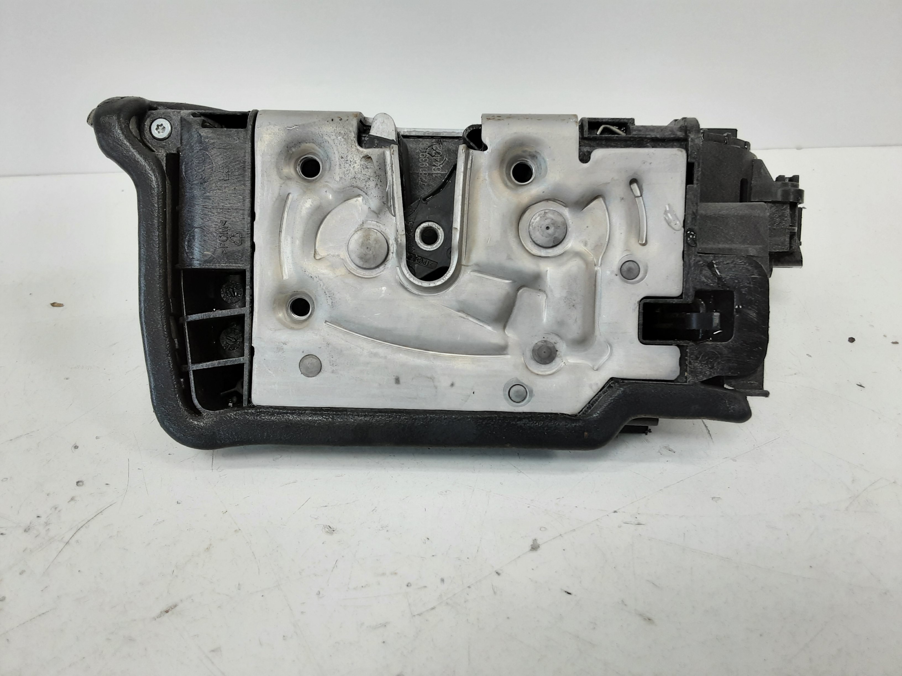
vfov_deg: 51.4
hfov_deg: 65.3
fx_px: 704
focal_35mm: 27
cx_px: 451
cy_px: 338
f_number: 1.9
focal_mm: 2.91
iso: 50
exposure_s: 1/50
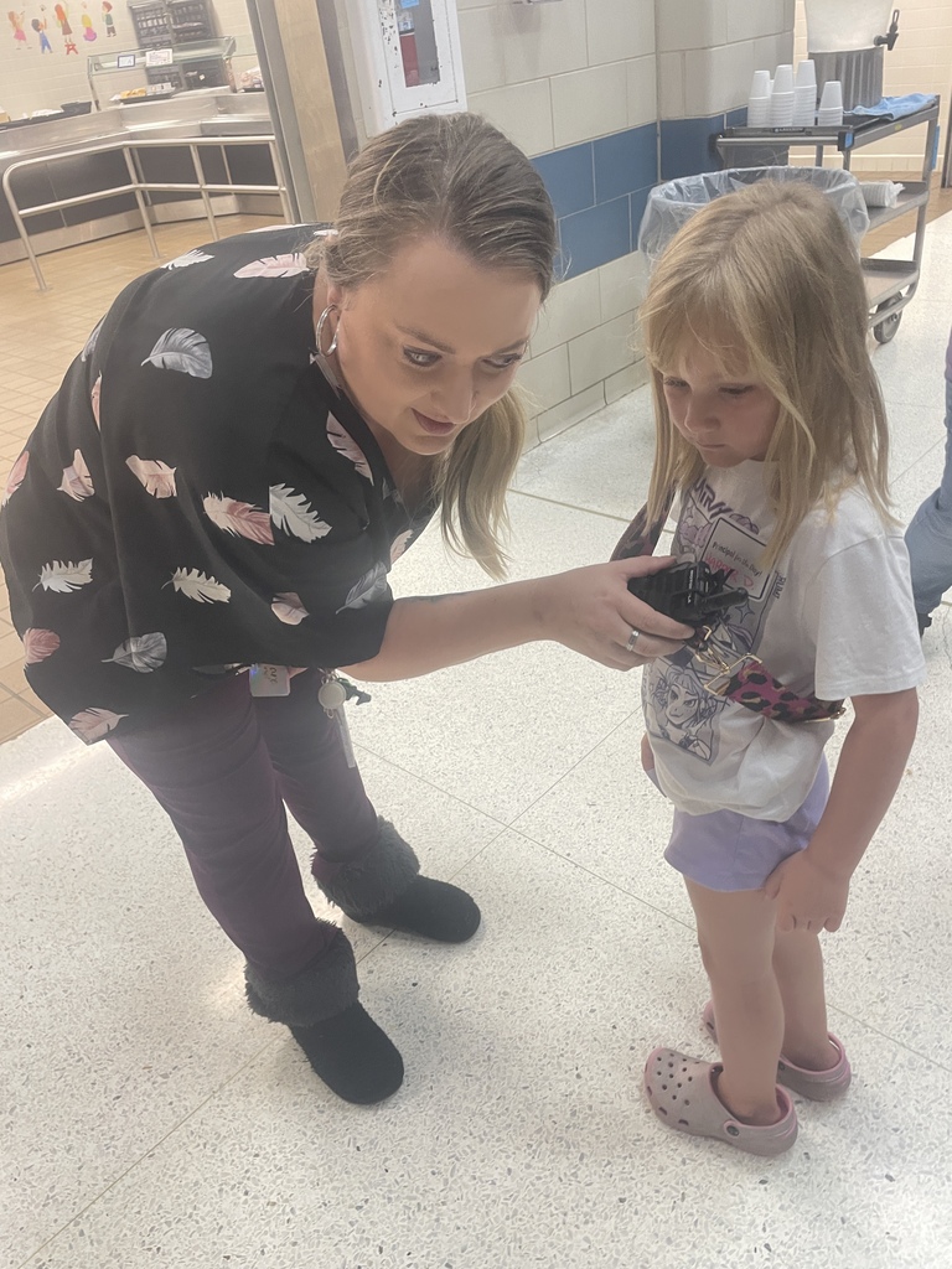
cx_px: 476
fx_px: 953
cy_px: 634
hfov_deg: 53.1
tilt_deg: -33.0
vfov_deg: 67.3
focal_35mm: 26
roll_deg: +11.2
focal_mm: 4.2
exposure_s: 1/60
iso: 125
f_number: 1.6
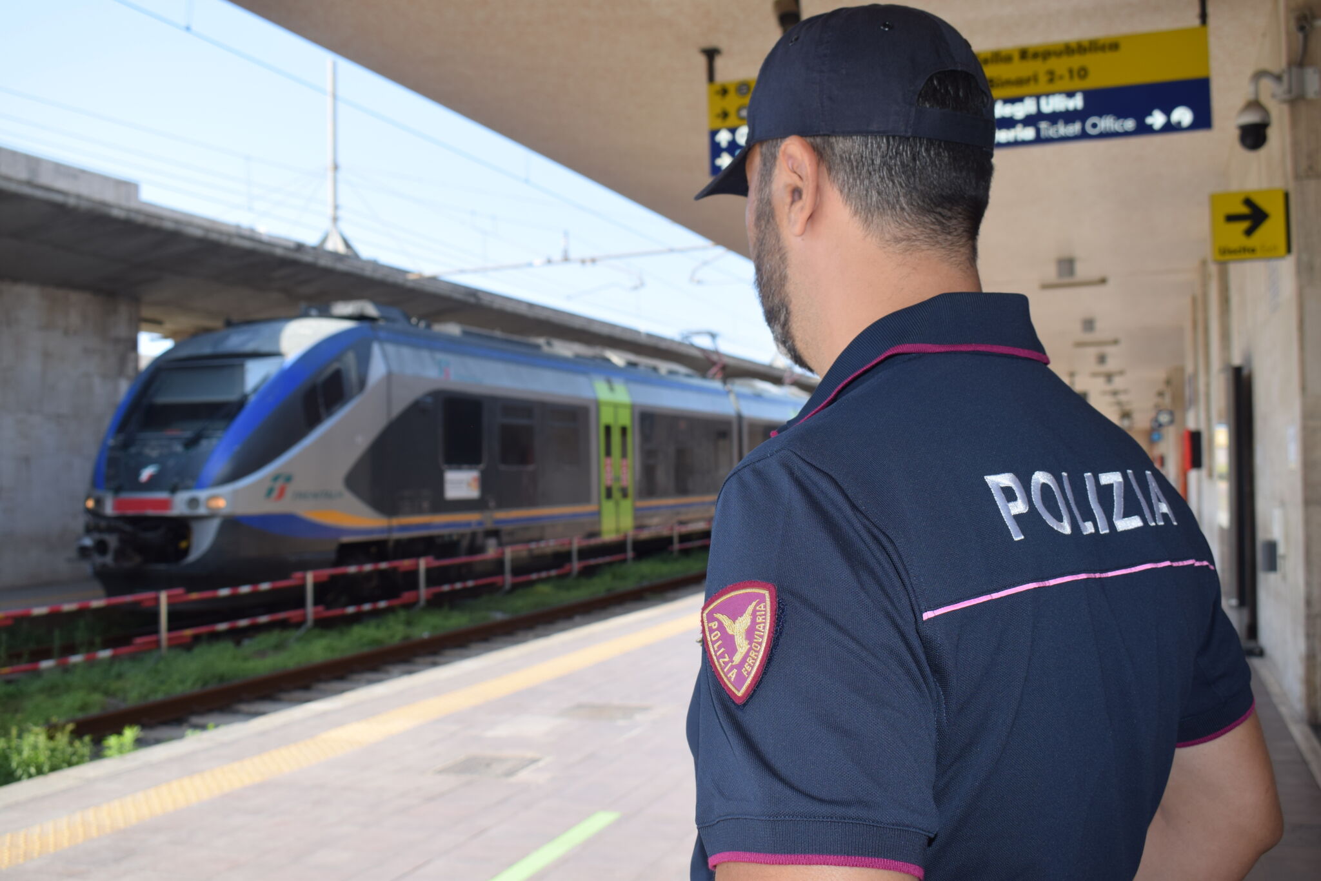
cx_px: 660
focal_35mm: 36
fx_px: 1321
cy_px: 440
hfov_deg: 53.1
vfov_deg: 36.9
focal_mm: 24
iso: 100
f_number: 6.3
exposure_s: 1/160
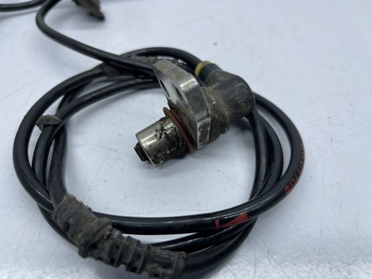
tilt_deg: -49.4
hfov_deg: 69.4
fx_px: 269
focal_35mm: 25
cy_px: 140
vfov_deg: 54.9
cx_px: 186
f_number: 1.6
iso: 32
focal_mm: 5.1
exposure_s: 1/486
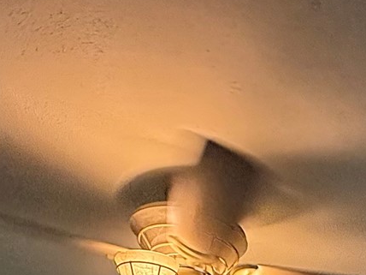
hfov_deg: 26.8
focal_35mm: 67
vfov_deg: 16.3
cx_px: 396
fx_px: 708
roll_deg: -1.3
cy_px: 566
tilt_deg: +0.6
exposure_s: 1/120
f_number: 2.2
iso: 200
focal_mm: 2.22
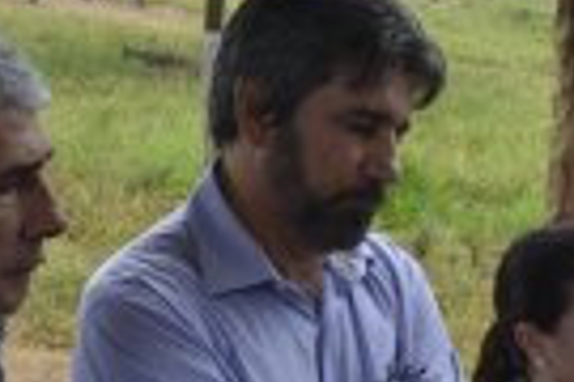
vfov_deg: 12.0
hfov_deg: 18.0
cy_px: 511
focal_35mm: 111
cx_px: 570
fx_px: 1770
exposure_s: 1/160
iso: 100
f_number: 5.6
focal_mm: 20
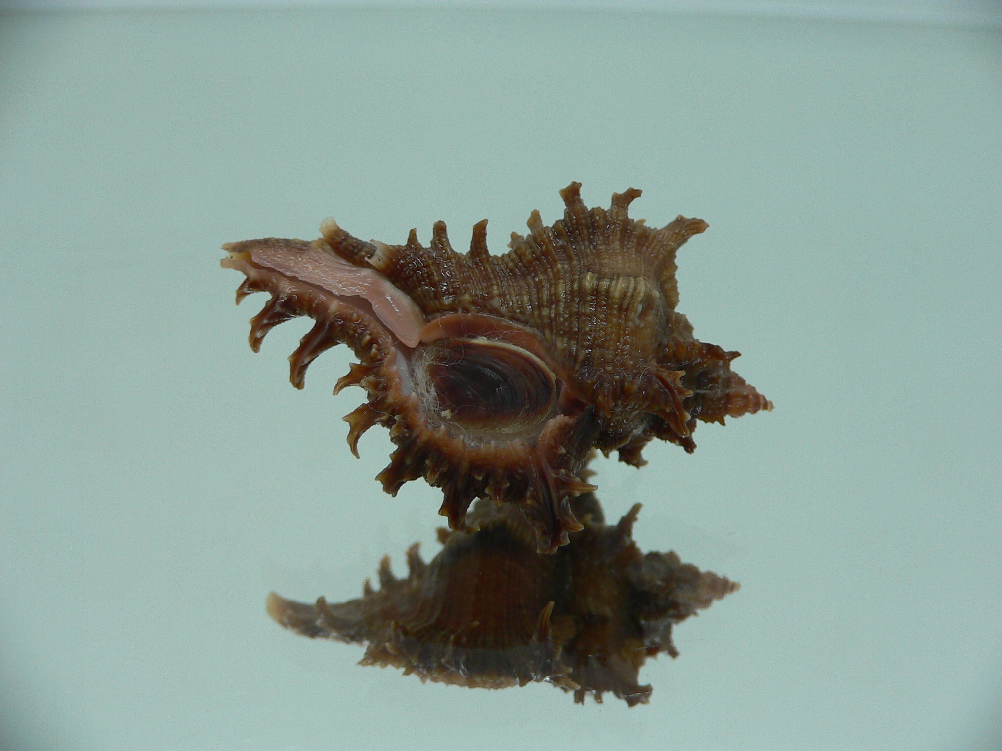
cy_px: 376
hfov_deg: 52.6
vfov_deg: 40.7
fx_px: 1013
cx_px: 501
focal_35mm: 35
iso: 100
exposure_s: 1/60
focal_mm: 4.6
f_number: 2.8
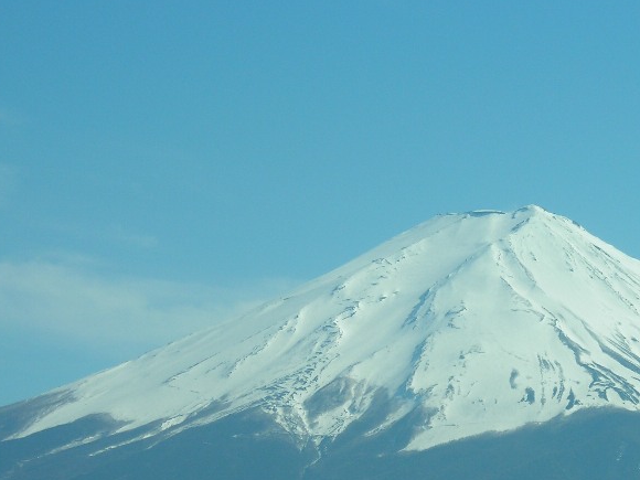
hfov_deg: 10.8
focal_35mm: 182
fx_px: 3365
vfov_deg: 8.1
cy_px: 396
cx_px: 465
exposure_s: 1/440
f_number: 4.9
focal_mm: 17
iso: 50
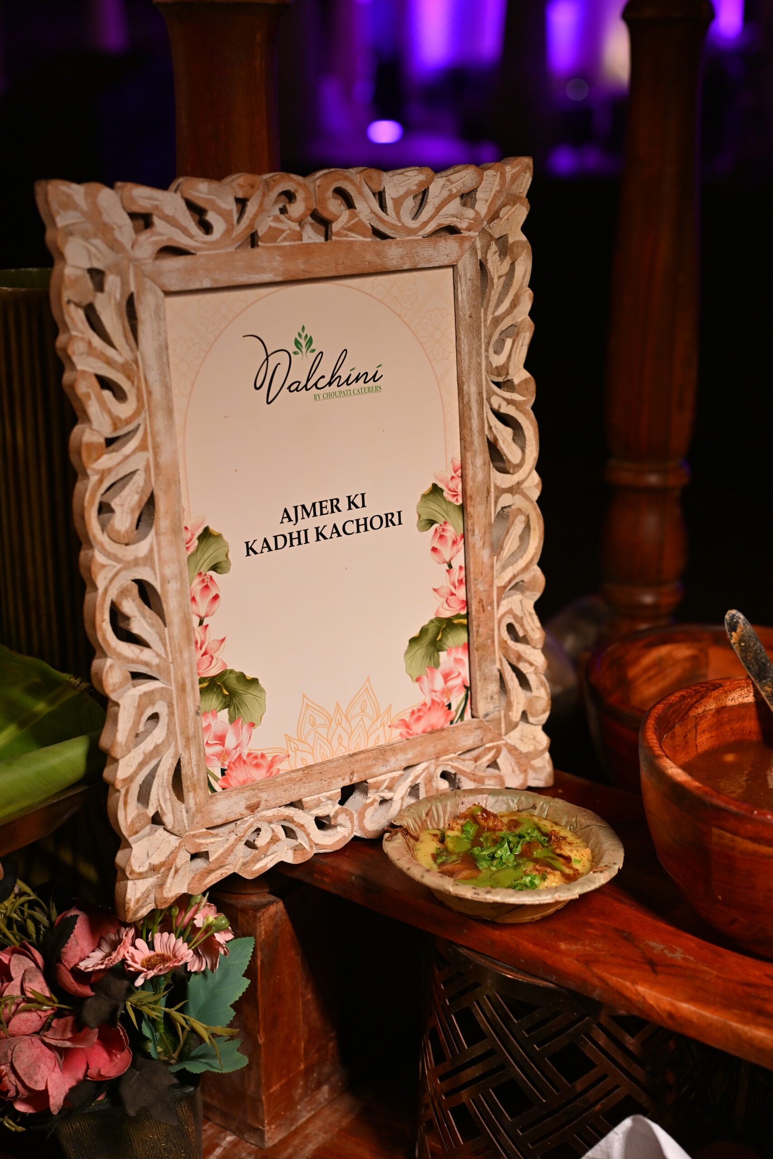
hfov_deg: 27.0
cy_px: 580
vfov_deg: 39.6
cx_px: 386
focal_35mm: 50
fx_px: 1610
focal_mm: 50
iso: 250
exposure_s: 1/125
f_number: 3.5
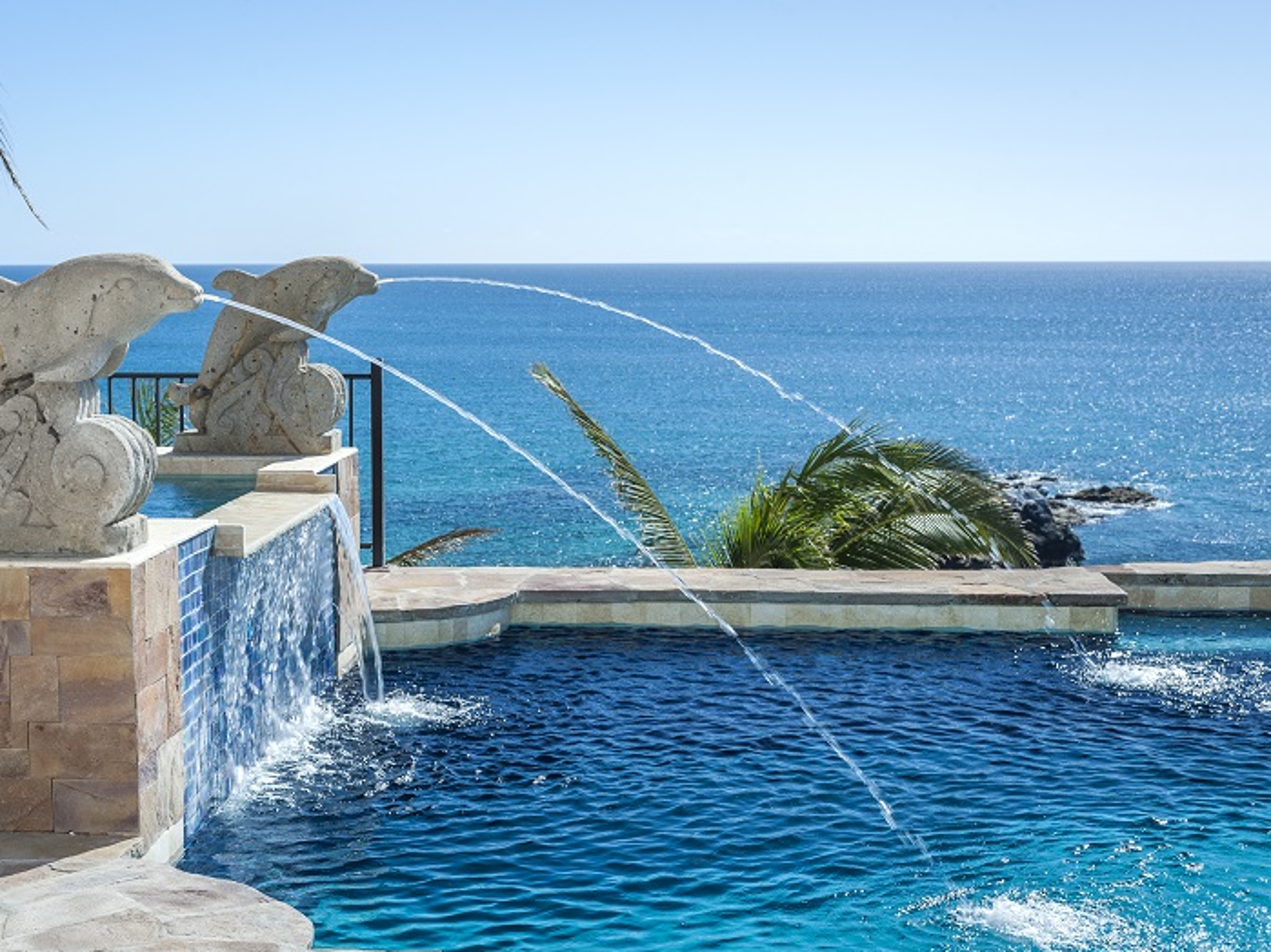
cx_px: 545
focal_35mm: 55
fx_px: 2019
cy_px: 471
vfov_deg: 26.6
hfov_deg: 34.9
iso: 200
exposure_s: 1/160
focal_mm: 50
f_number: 10
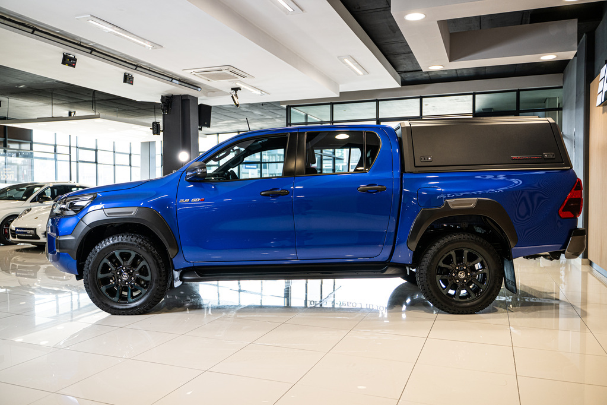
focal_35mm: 28
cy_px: 202
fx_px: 472
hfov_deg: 65.5
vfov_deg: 46.4
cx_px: 304
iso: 400
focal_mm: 28
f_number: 2.8
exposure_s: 1/160
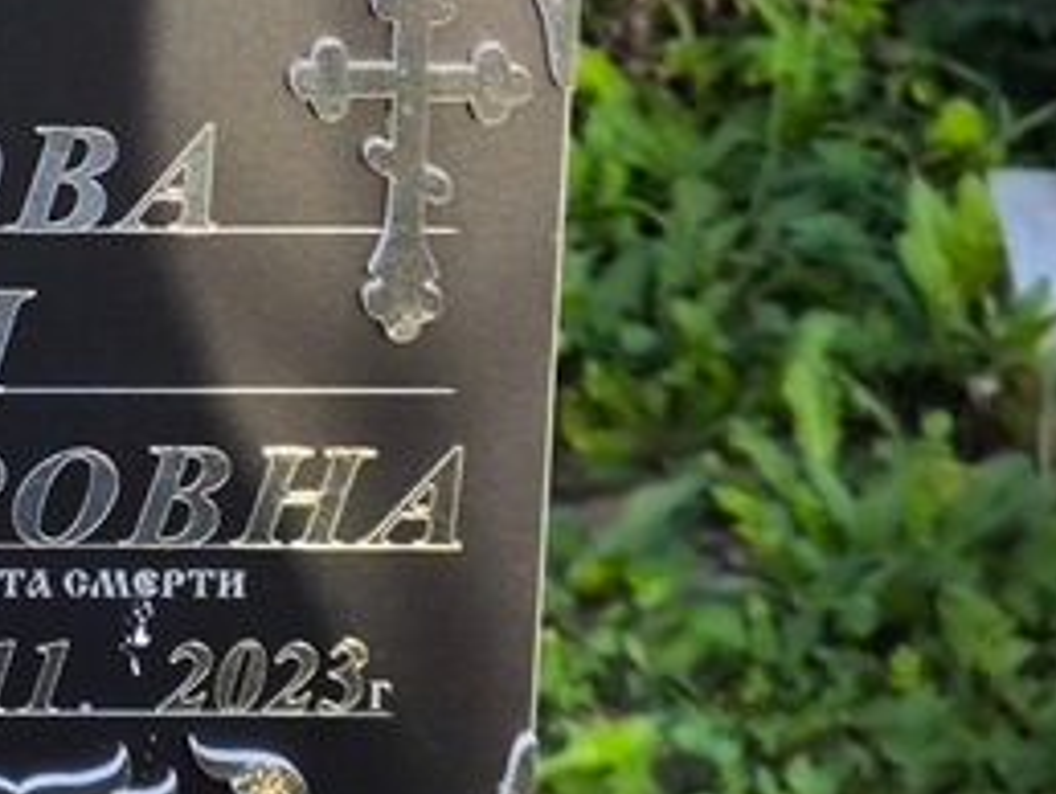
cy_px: 70
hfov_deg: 12.4
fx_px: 4733
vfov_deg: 9.5
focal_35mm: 155
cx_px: -289
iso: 50
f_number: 1.7
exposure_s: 1/306
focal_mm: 4.71
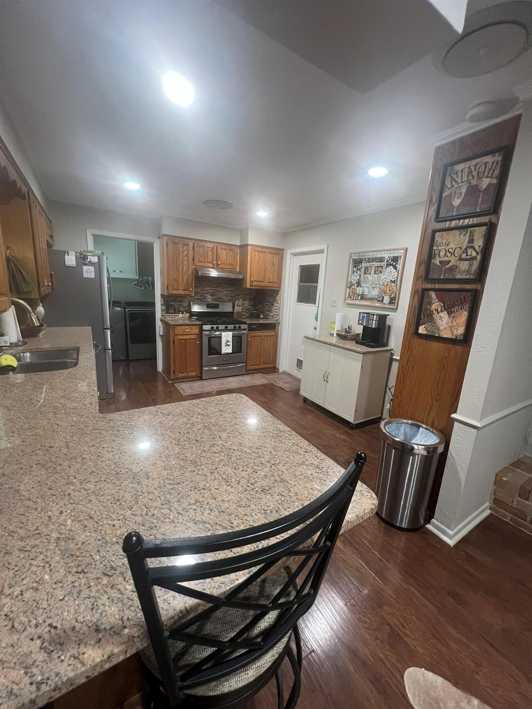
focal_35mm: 13
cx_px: 266
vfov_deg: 106.2
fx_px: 266
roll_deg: -1.1
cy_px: 354
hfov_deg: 89.9
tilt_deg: -11.3
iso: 320
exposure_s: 1/60
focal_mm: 1.57
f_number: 1.8
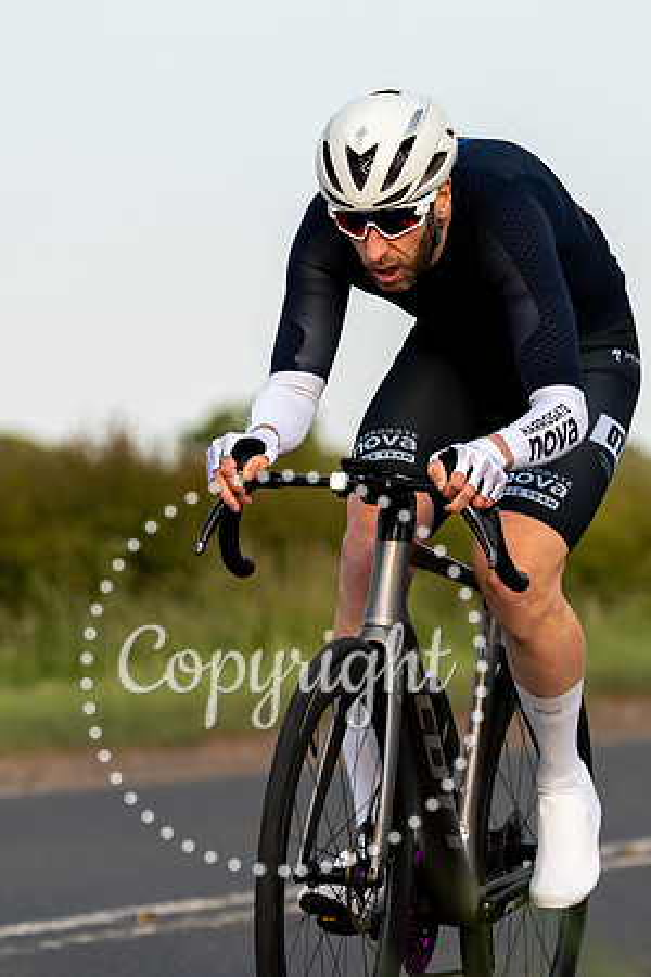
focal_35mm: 252
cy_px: 356
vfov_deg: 8.2
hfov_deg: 5.5
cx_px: 613
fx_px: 6827
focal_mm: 132
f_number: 3.5
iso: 160
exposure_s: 1/1000
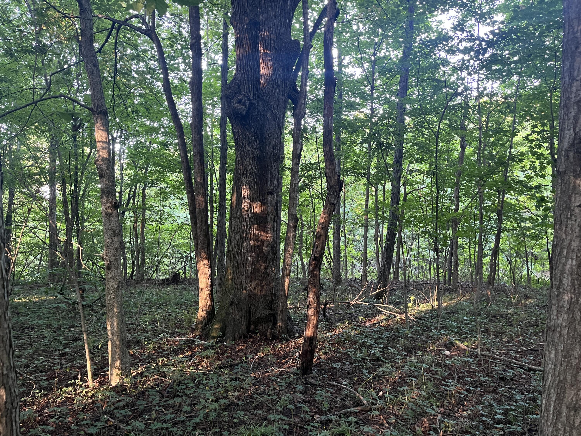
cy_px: 218
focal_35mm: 26
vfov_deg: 53.1
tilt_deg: +1.5
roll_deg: +1.2
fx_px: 436
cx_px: 290
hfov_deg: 67.3
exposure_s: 1/60
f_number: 1.6
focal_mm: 5.1
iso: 500
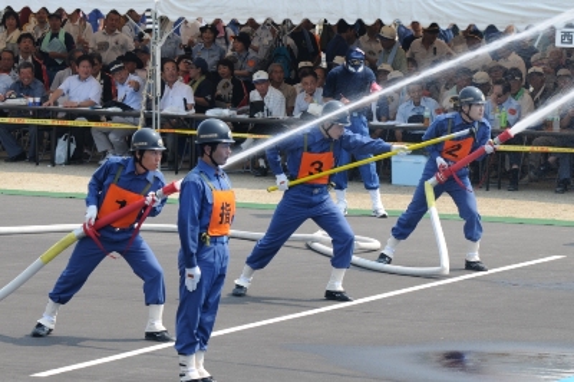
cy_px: 191
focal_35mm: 225
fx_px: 3584
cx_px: 287
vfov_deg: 6.1
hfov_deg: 9.2
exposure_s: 1/200
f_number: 9
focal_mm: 150
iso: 200
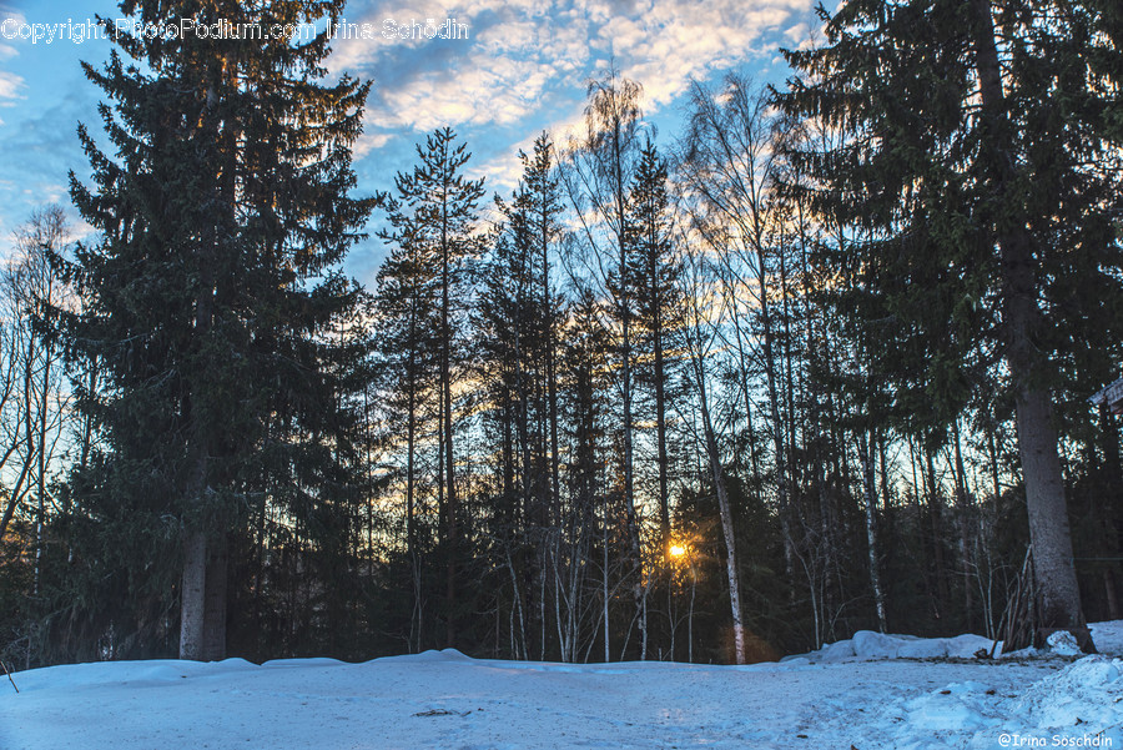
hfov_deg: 58.7
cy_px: 375
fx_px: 999
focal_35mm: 32
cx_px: 562
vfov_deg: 41.2
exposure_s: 1/60
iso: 100
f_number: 6.3
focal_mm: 32
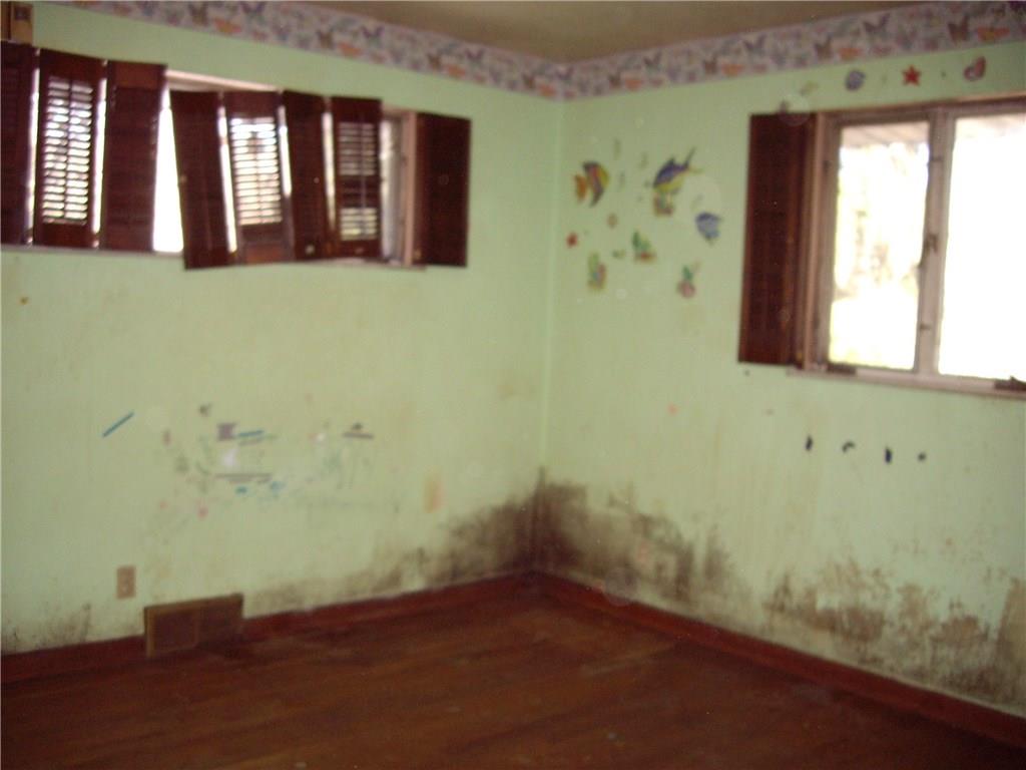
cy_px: 385
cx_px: 513
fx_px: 1126
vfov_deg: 37.7
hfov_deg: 49.0
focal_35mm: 38
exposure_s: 1/40
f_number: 2.7
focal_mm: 6.2
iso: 200
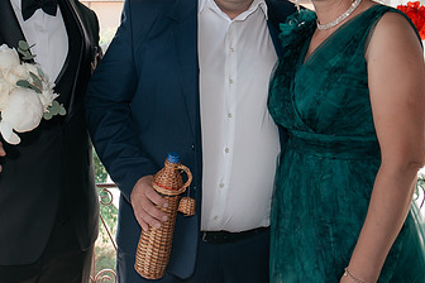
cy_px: 86
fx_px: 696
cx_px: 141
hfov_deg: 33.6
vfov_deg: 22.9
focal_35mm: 59
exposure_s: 1/250
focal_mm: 30
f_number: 4.5
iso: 320
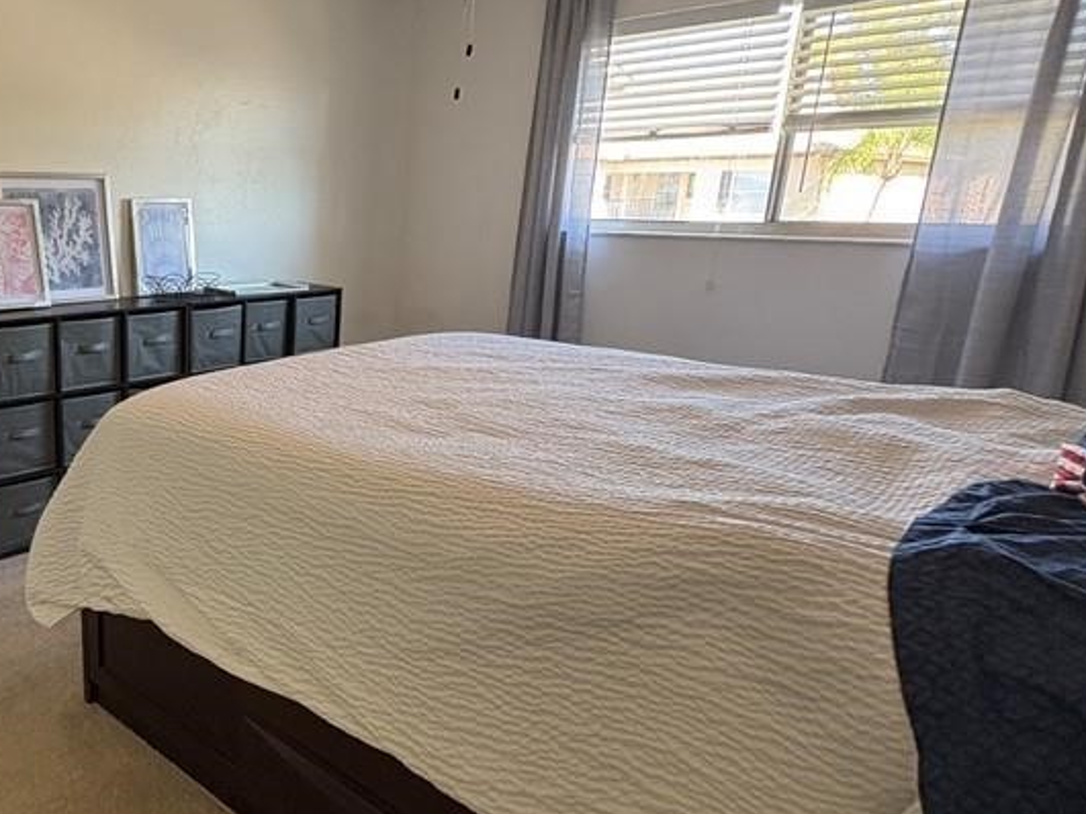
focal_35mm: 27
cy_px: 421
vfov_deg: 51.3
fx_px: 847
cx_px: 198
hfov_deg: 59.5
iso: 160
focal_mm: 2.22
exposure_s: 1/60
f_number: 2.2
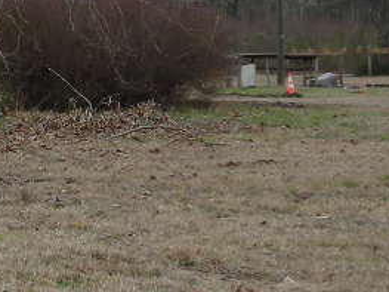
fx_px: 1662
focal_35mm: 148
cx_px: 74
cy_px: 163
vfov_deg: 10.0
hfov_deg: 13.3
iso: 50
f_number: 3.2
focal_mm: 6.3
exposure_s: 1/73.8
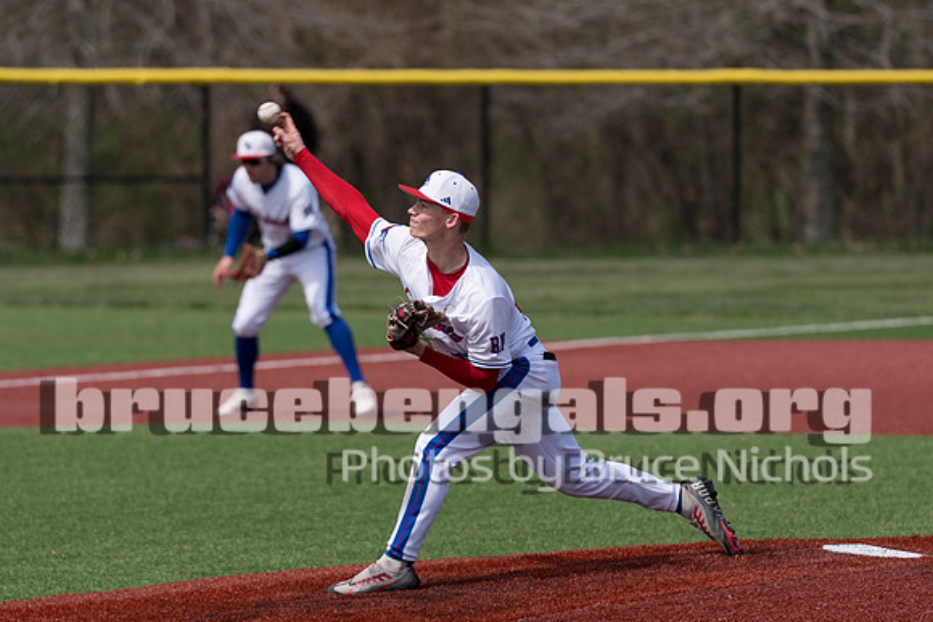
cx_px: 474
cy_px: 315
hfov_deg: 5.9
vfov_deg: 3.9
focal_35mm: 352
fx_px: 9123
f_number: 3.2
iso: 100
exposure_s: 1/2000
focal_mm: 200
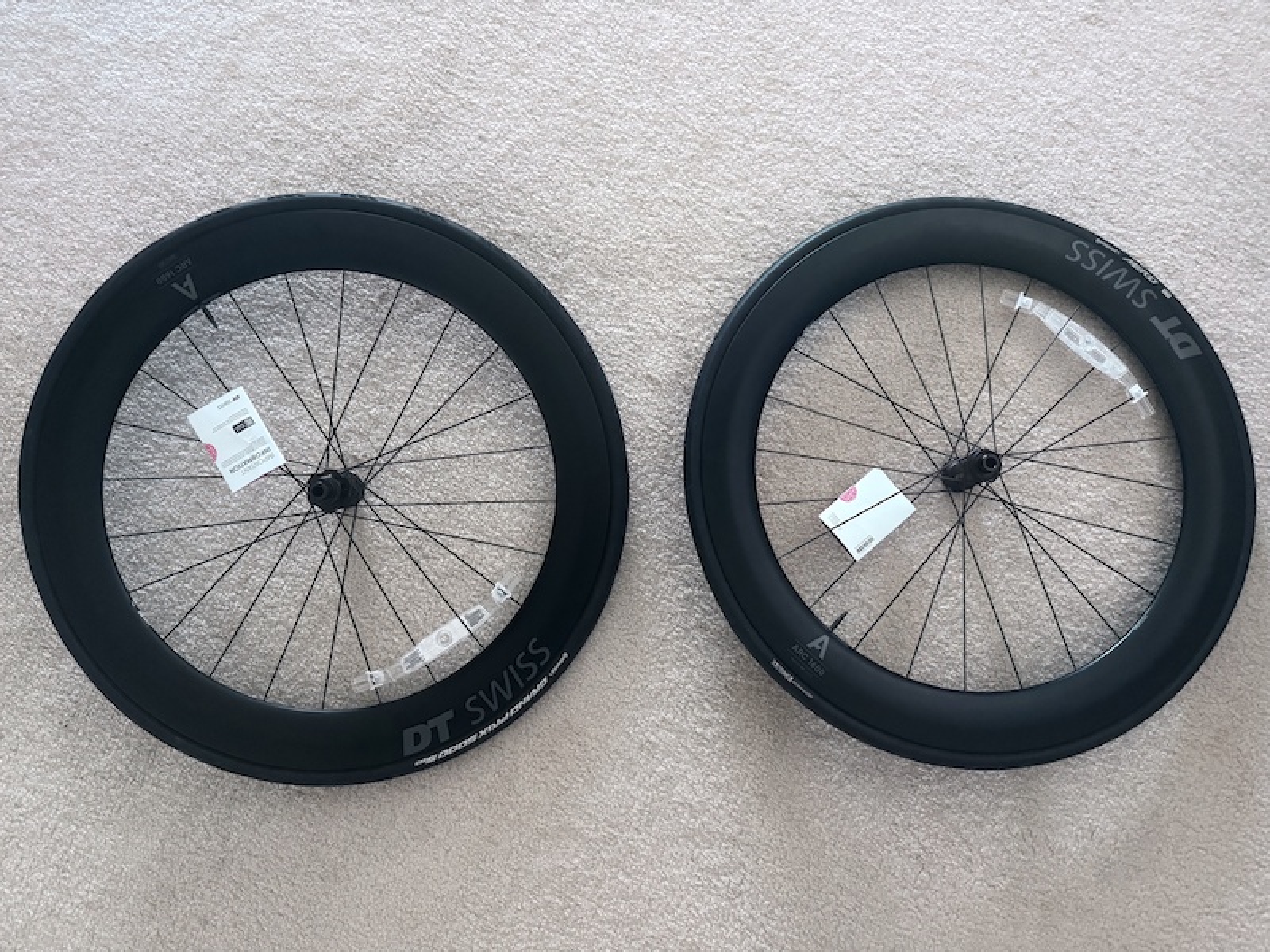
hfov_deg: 71.6
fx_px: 881
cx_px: 635
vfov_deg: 56.8
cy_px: 476
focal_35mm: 24
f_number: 1.78
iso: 640
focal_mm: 6.76
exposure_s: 1/60
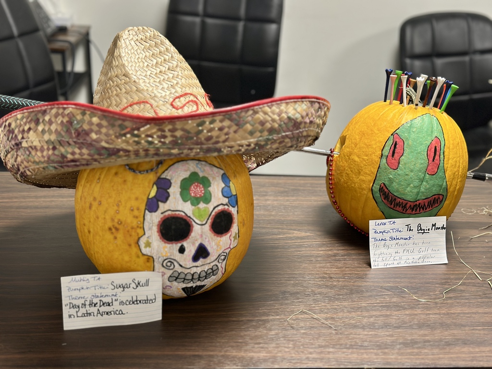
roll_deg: -2.2
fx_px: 682
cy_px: 184
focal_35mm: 48
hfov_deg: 39.7
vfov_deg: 30.3
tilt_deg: -23.0
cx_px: 246
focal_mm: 6.86
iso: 160
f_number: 1.78
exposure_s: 1/60
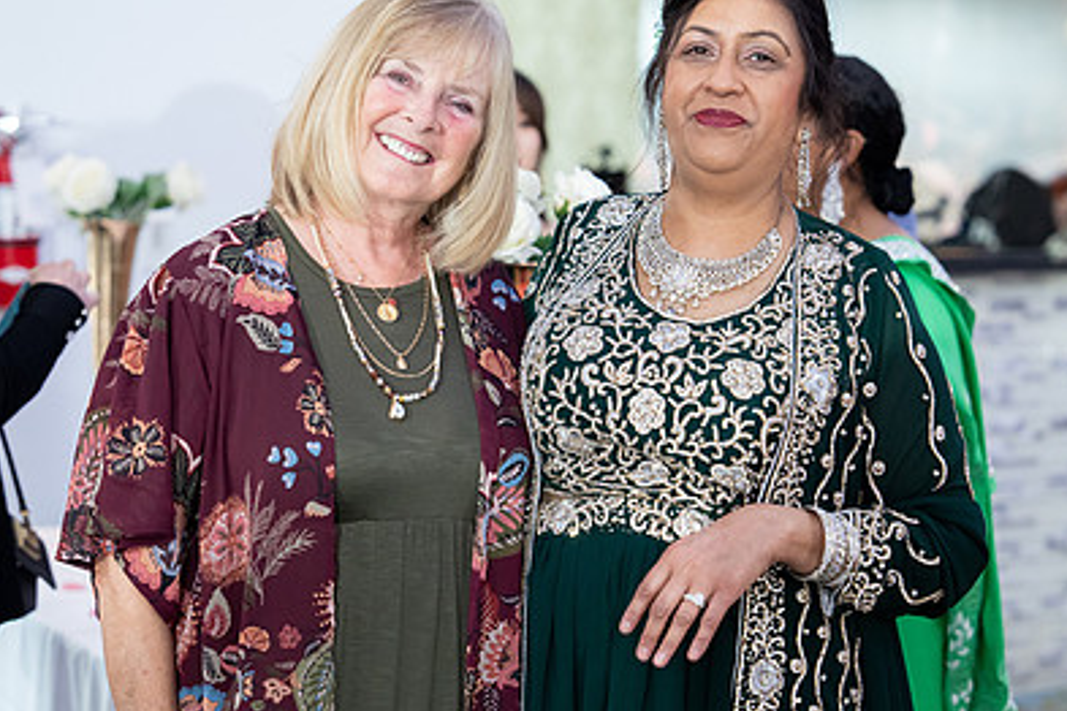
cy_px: 349
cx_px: 589
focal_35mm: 96
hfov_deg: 21.2
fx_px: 2845
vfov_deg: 14.3
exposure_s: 1/160
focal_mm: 65
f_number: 2.8
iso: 3200
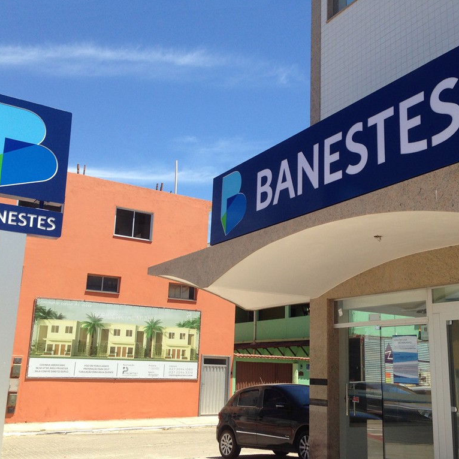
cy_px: 230
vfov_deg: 42.8
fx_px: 585
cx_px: 253
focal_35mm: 39
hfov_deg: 42.8
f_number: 2.4
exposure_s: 1/1205
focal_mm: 4.12
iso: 50
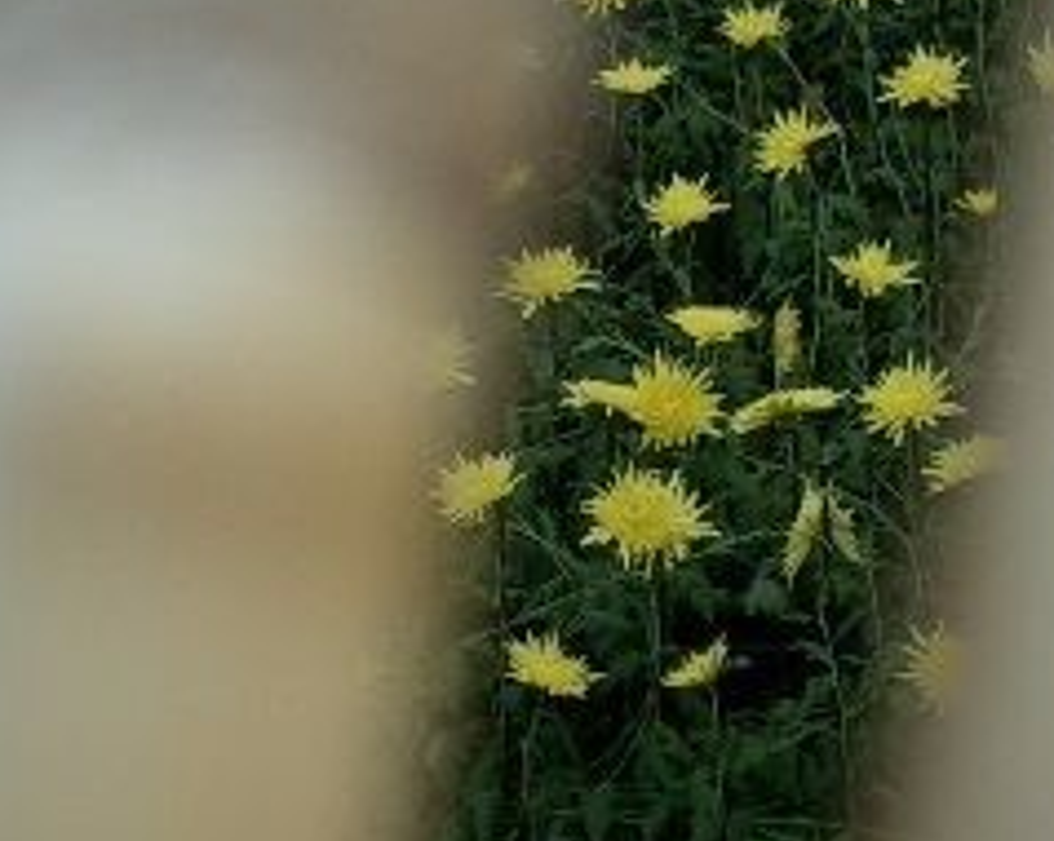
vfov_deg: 22.0
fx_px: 2151
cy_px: 243
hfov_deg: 27.4
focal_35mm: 69
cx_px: 341
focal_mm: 5.8
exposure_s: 1/100
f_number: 2.6
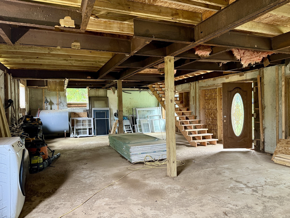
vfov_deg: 56.8
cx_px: 145
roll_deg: +1.6
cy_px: 109
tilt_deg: -0.5
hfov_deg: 71.6
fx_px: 201
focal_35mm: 24
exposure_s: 1/60
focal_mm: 6.76
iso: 400
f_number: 1.78
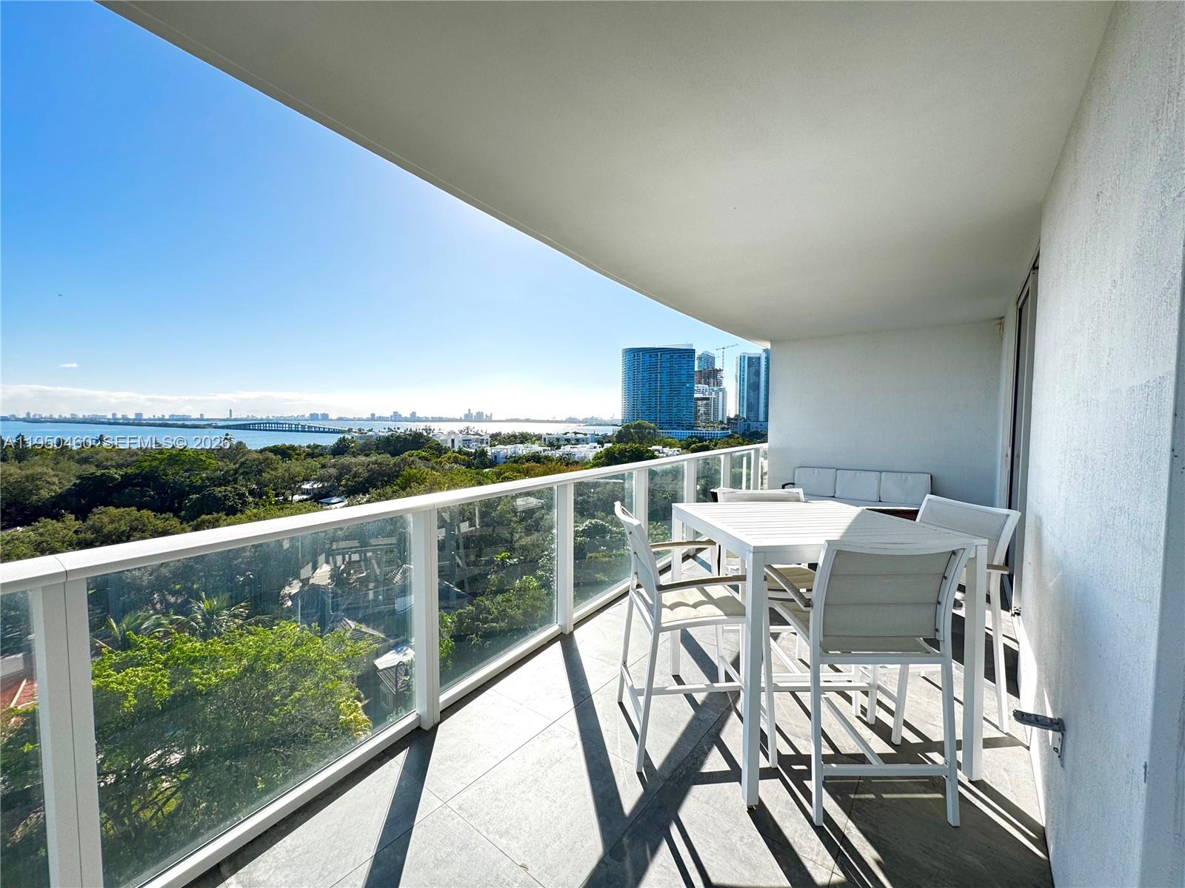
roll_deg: -0.2
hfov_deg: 102.1
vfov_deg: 85.7
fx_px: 479
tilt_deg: -2.4
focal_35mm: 14
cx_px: 592
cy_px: 444
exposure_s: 1/591
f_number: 2.2
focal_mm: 2.22
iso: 40
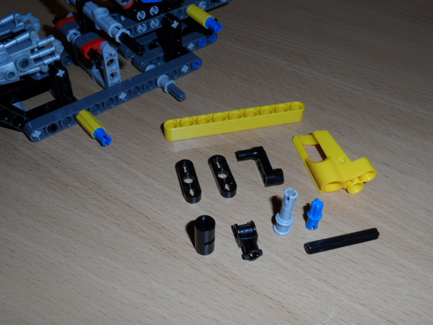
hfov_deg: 45.8
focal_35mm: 41
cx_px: 216
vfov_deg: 35.1
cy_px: 162
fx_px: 513
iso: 100
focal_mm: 6.8
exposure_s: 1/15
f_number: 7.4
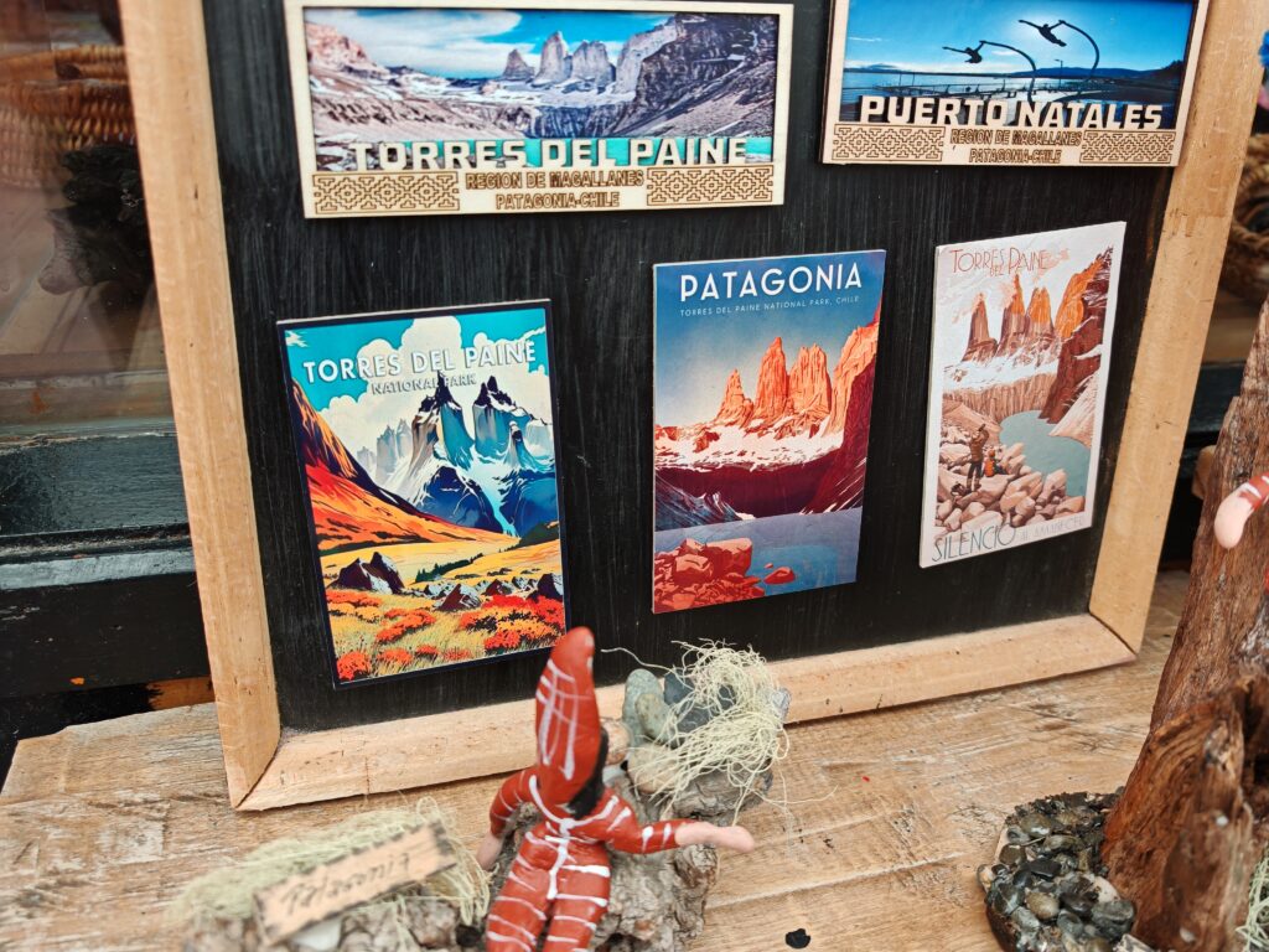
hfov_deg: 65.3
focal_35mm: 27
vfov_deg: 51.4
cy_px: 476
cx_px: 634
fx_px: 990
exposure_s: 1/230
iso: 160
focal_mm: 6.83
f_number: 2
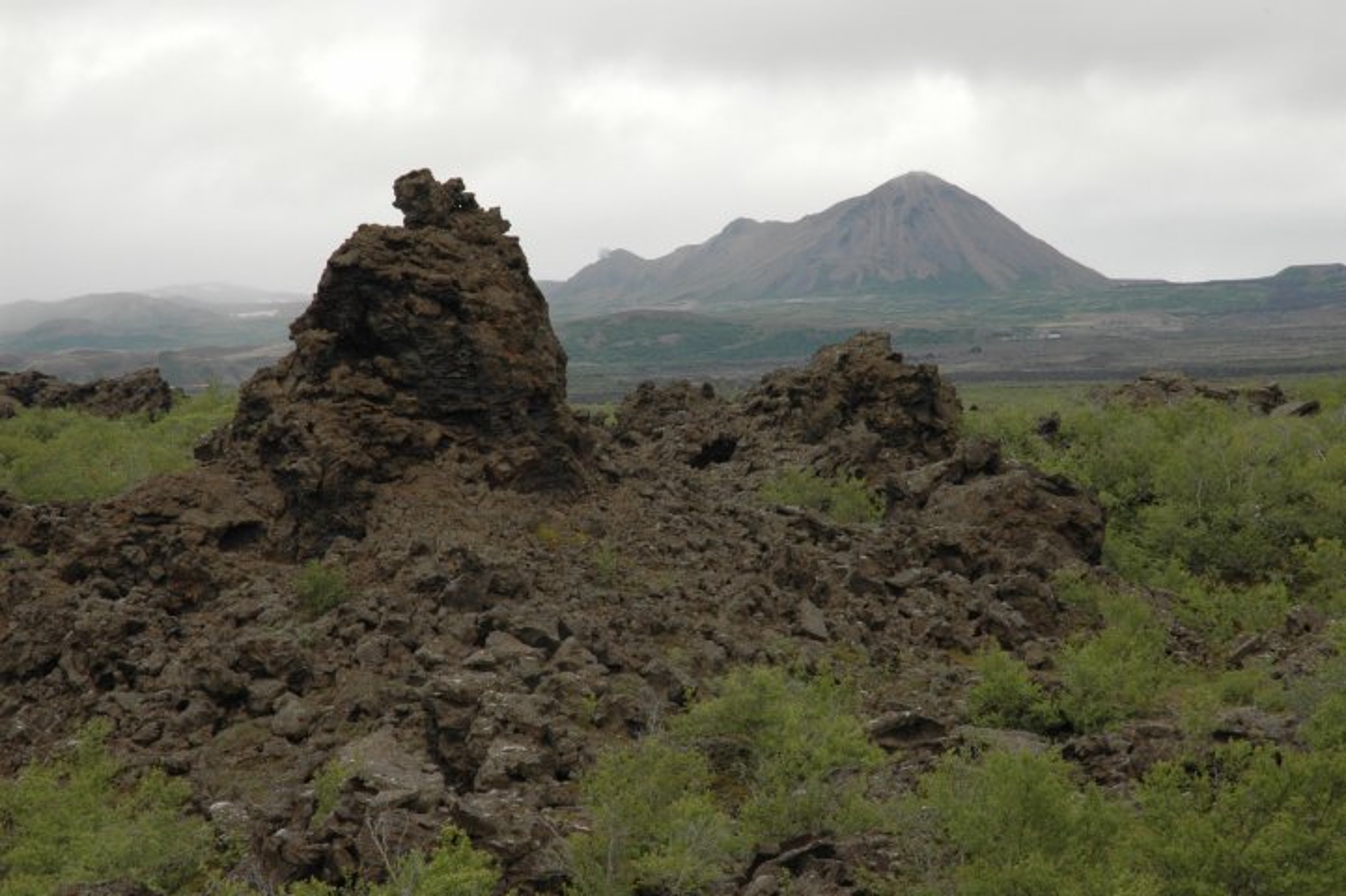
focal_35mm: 105
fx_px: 3924
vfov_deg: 13.0
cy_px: 448
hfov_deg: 19.5
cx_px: 673
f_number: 16
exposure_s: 1/125
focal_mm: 70
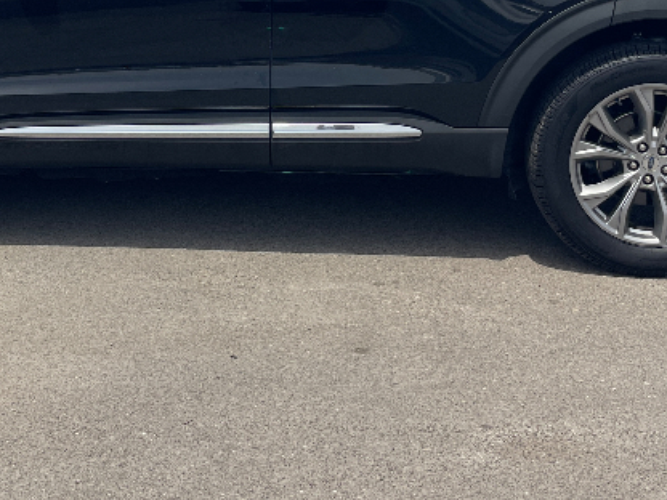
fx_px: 1233
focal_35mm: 64
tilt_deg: -4.2
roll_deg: -1.3
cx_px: 271
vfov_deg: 21.9
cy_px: -19
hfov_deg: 30.2
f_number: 1.6
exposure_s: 1/4132
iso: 32
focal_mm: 4.2
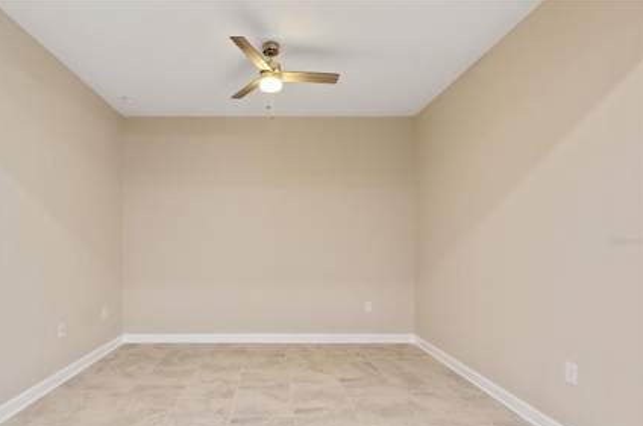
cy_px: 240
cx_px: 287
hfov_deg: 93.0
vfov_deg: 69.9
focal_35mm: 17
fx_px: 303
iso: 400
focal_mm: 10
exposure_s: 1/13
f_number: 4.5
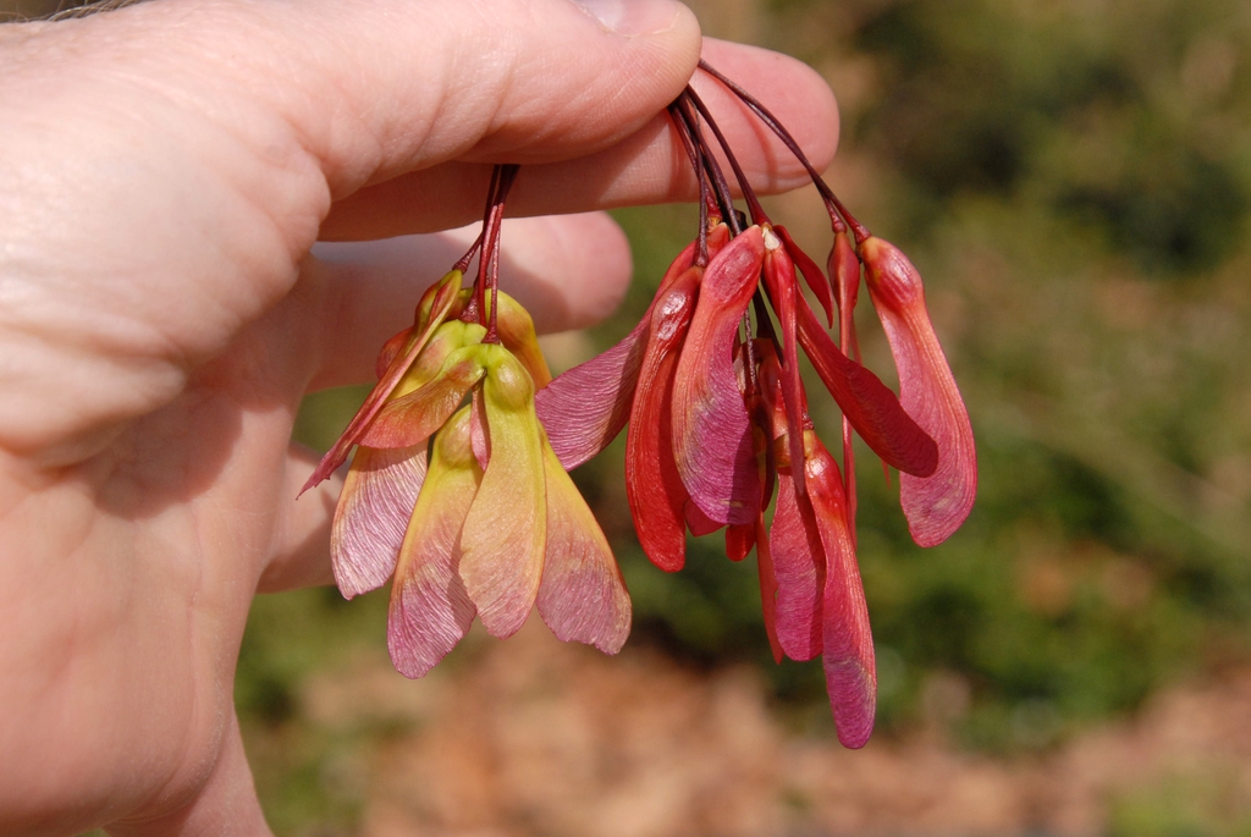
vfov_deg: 10.8
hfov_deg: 16.1
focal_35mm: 128
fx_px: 4435
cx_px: 626
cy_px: 418
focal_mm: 85
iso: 400
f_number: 10
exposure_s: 1/400
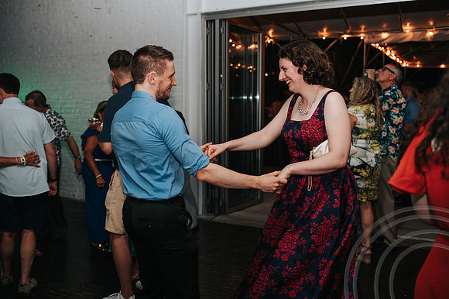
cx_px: 224
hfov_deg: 54.5
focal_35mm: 35
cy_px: 150
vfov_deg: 37.8
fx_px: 436
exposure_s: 1/200
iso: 1000
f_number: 2.8
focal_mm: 35
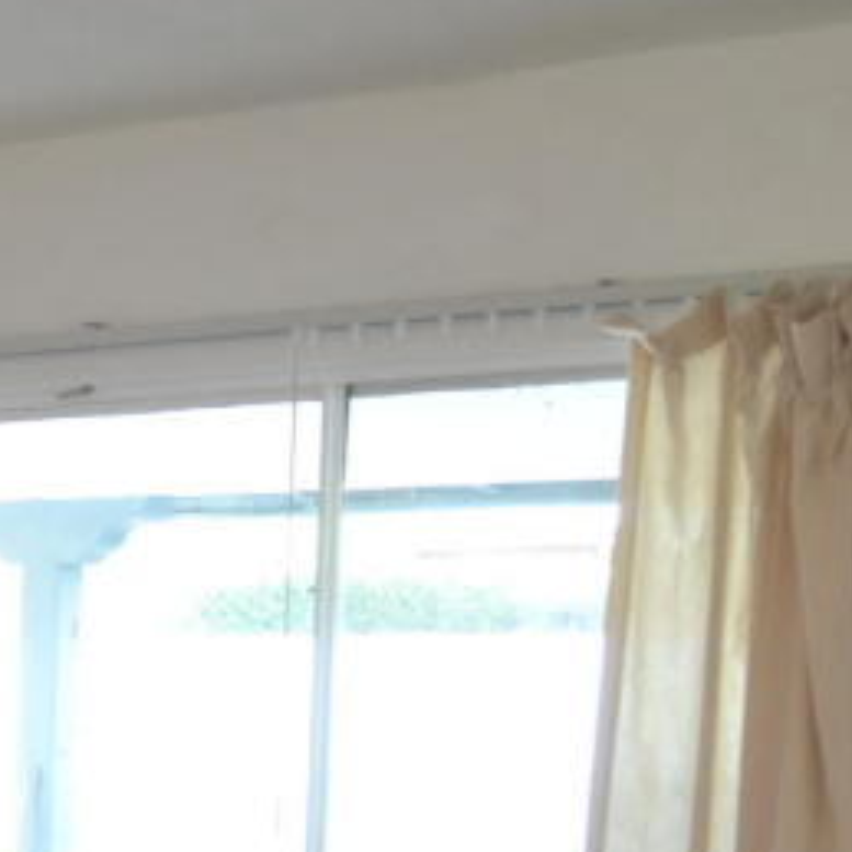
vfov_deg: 15.9
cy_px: 1191
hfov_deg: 14.6
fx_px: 2840
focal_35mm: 102
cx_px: -747
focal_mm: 18
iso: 1400
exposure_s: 1/80
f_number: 6.3
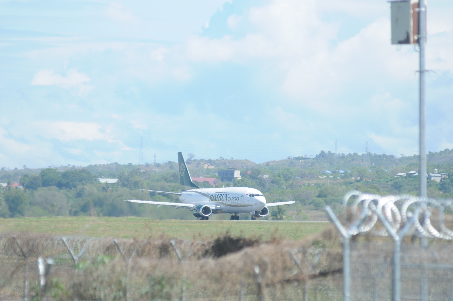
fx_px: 3770
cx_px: 226
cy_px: 150
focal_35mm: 300
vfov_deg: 4.6
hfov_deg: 6.9
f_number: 4
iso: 200
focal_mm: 200
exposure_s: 1/1600
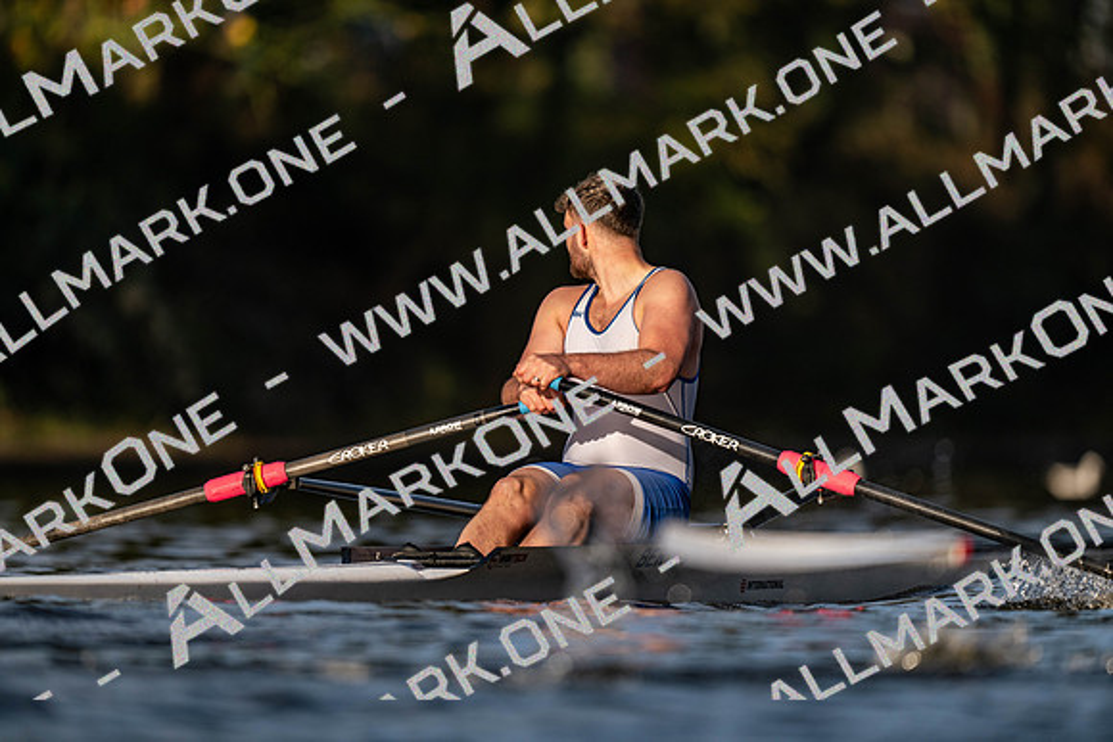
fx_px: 18553
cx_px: 556
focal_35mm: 600
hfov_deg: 3.4
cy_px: 371
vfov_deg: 2.3
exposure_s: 1/2500
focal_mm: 600
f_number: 4
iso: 360
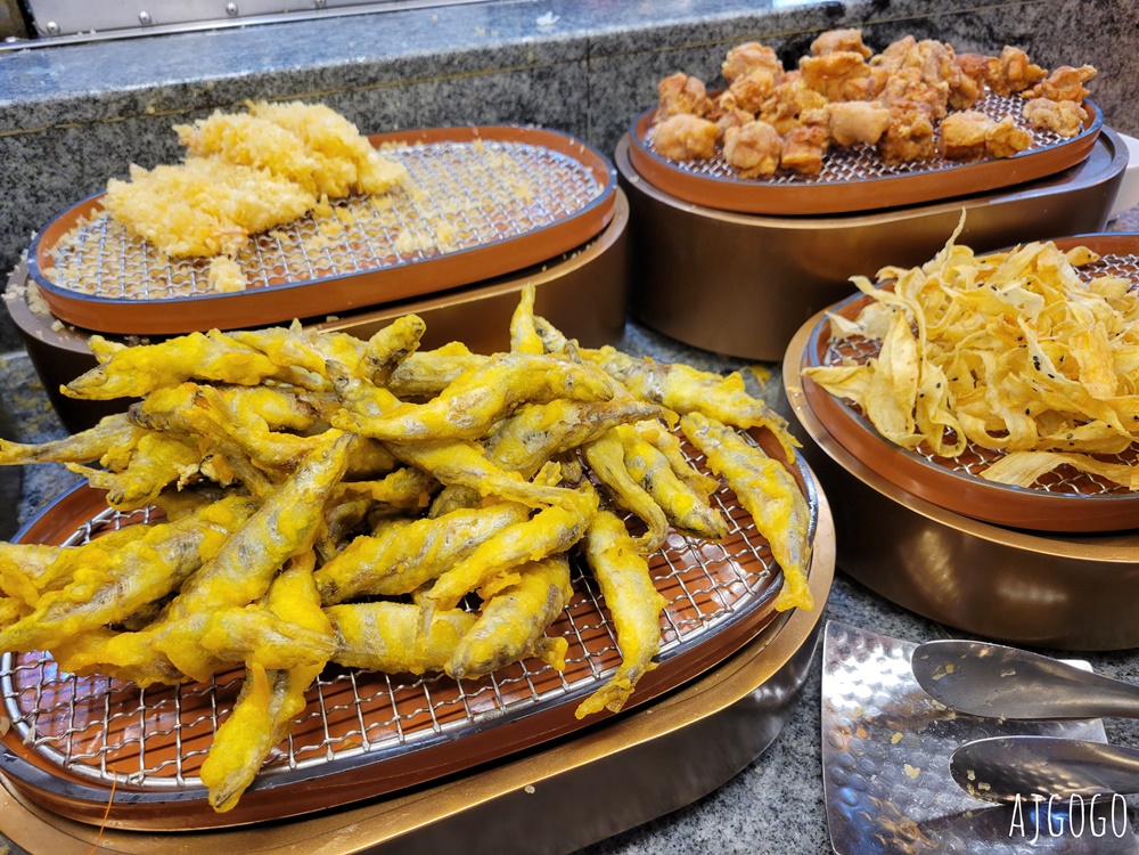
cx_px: 570
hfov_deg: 67.3
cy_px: 428
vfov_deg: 53.1
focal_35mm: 26
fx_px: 856
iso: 160
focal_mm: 5.4
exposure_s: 1/60
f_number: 1.8
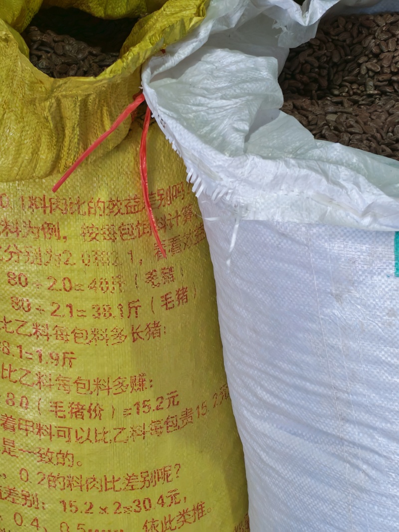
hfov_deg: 13.7
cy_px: 266
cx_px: 200
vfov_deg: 18.2
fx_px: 1660
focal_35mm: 108
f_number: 1.9
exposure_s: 1/50
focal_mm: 6.12
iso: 1000
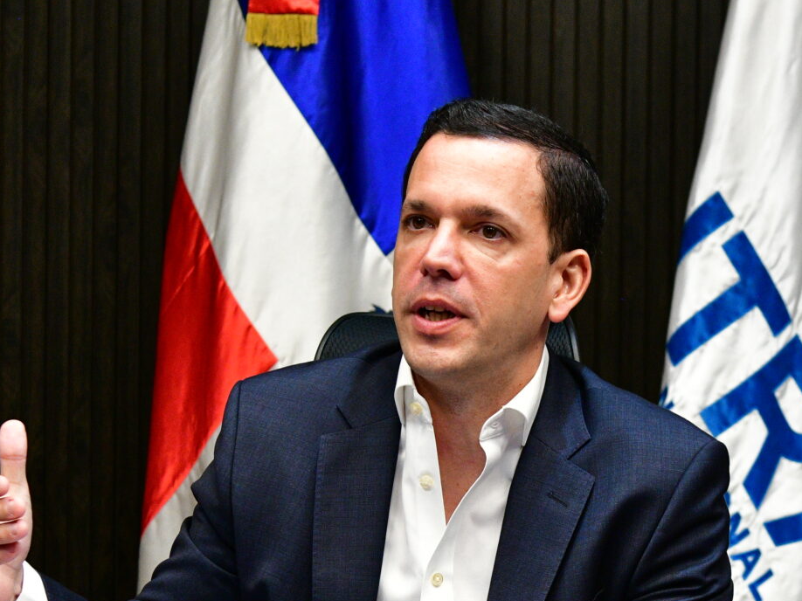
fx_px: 2733
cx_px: 461
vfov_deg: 12.5
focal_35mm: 118
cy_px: 437
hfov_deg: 16.7
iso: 3200
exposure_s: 1/250
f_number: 4
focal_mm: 44
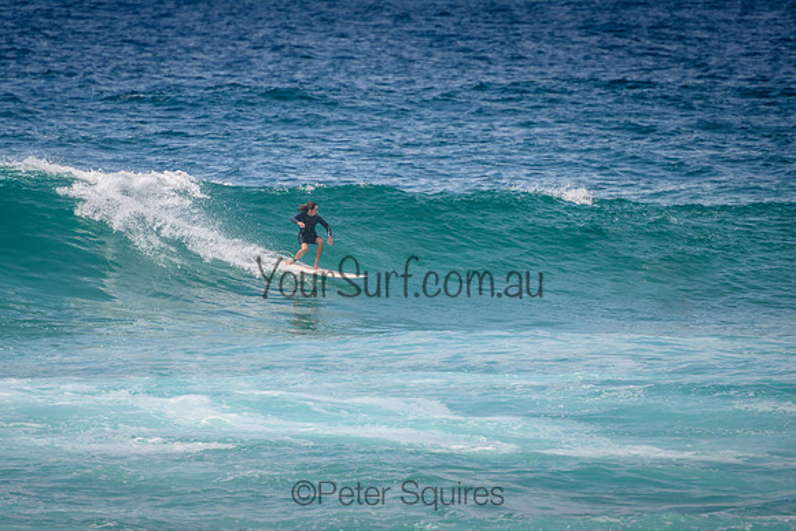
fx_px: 12149
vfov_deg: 2.5
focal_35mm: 549
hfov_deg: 3.8
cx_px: 345
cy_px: 238
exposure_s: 1/2000
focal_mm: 400
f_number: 5.6
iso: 320
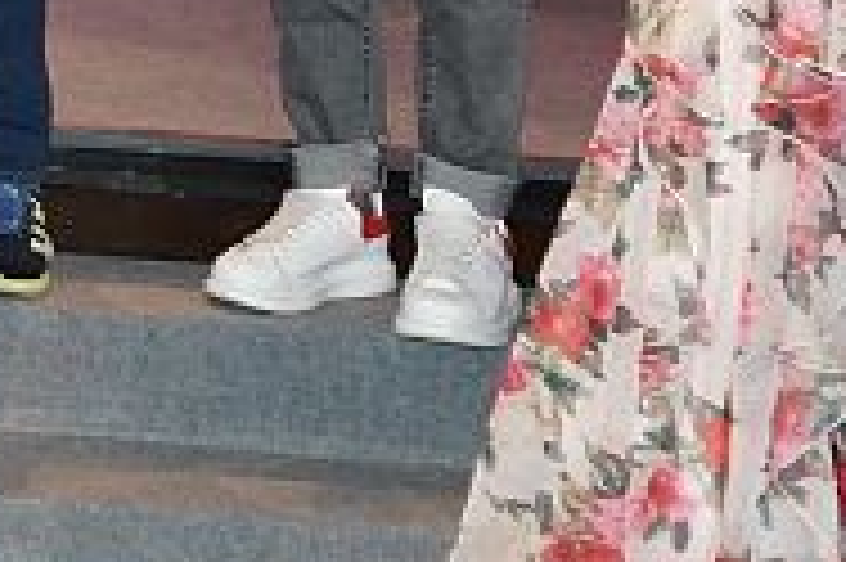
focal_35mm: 204
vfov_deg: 6.3
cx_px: -1832
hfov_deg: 8.3
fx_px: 4790
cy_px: -1021
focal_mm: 32
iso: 4000
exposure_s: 1/160
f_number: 8
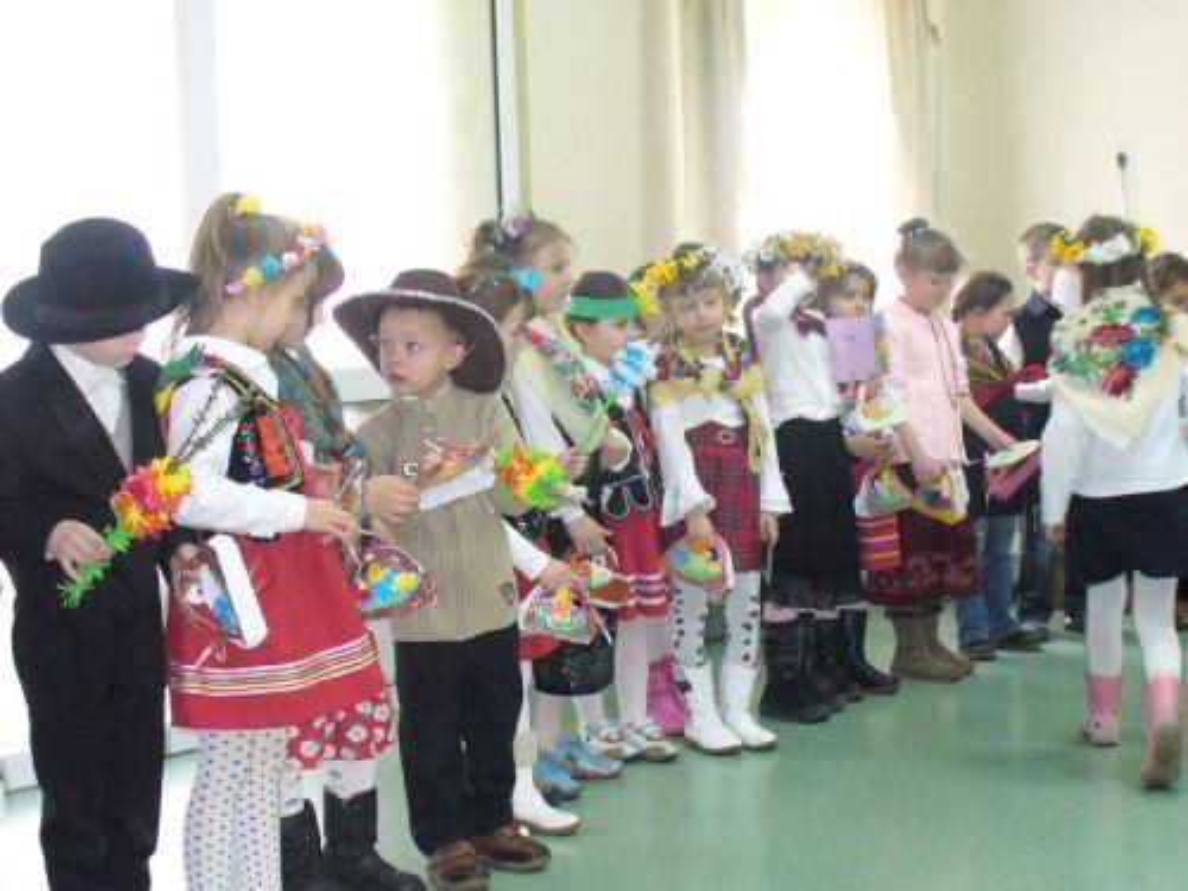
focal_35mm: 57
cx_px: 594
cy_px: 446
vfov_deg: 25.7
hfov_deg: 33.8
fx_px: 1956
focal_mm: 7
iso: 250
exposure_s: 1/30
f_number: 2.9
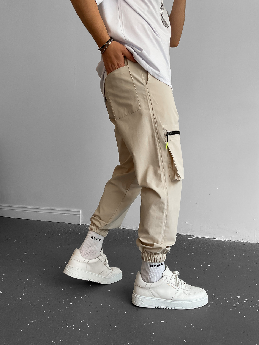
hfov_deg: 48.2
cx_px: 130
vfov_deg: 61.7
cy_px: 172
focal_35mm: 29
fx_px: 289
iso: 50
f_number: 1.8
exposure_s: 1/120
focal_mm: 3
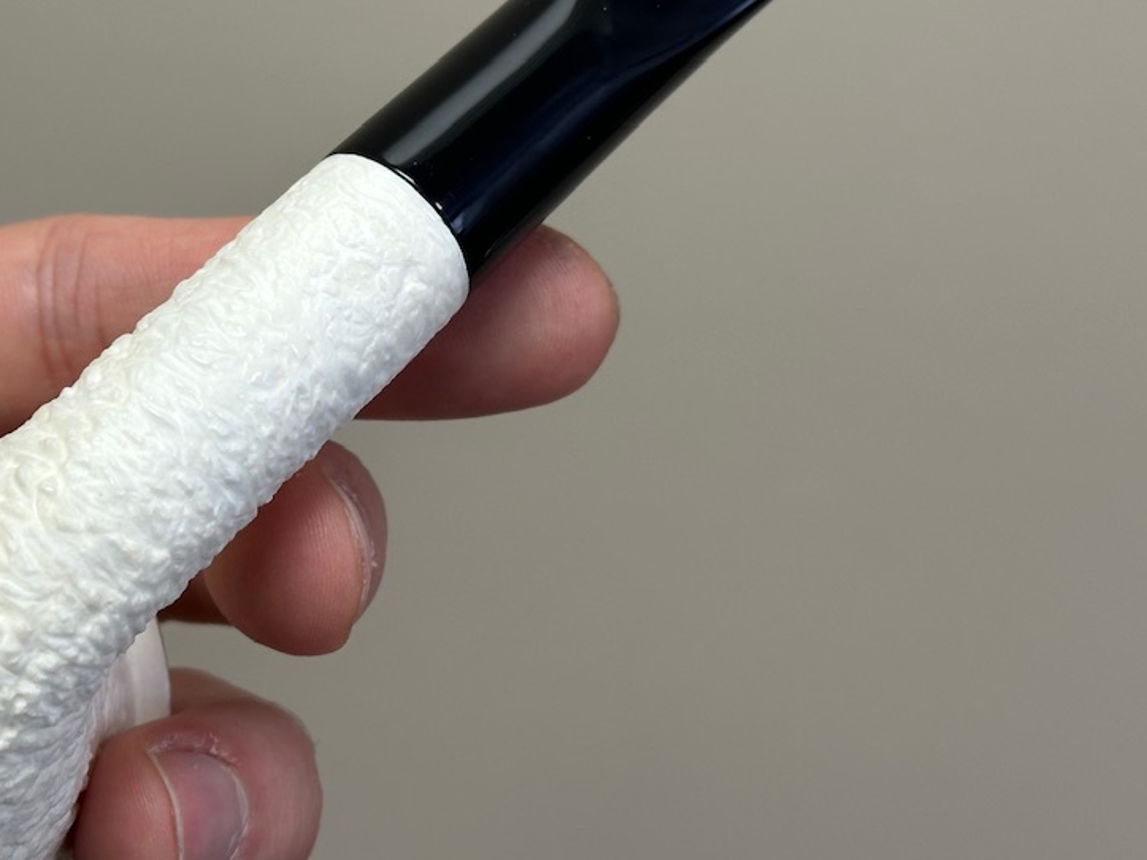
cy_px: 313
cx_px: 362
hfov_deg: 22.9
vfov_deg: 17.3
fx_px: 2816
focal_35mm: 85
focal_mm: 6.86
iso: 64
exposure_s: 1/100
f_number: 1.78
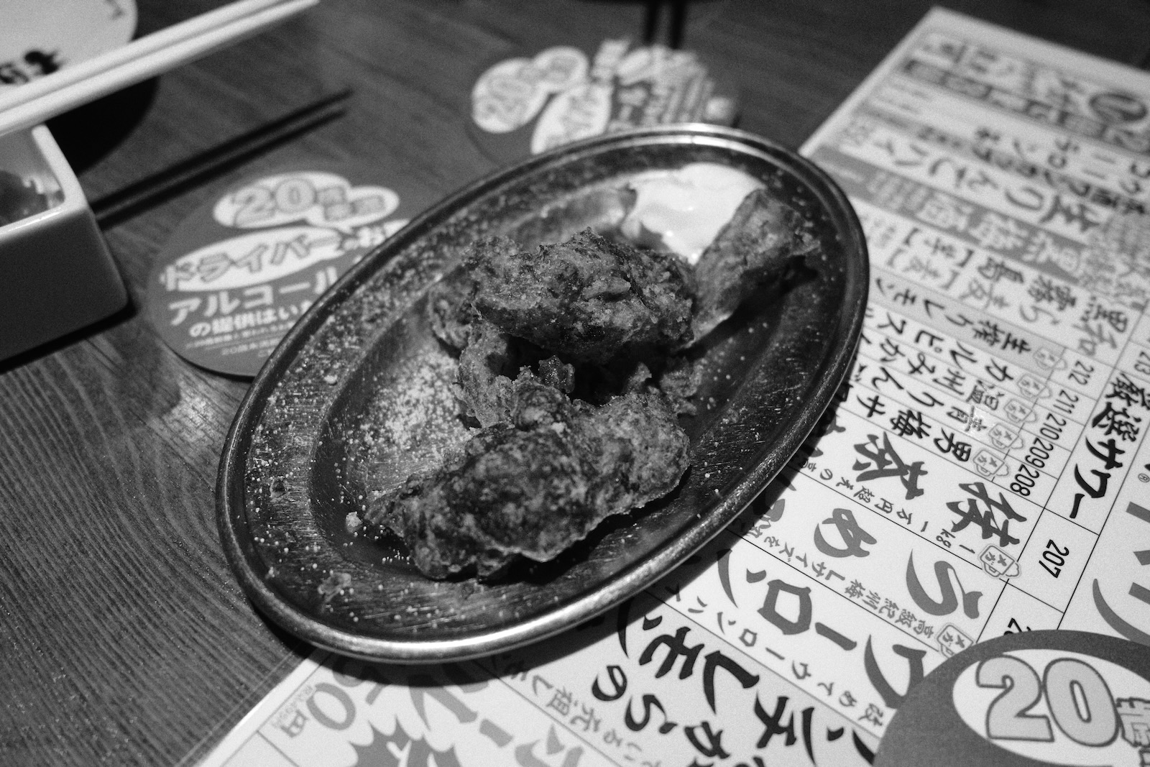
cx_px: 575
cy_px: 384
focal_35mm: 28
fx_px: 894
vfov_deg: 46.4
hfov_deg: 65.5
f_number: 2.8
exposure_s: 1/160
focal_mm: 18.3
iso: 400
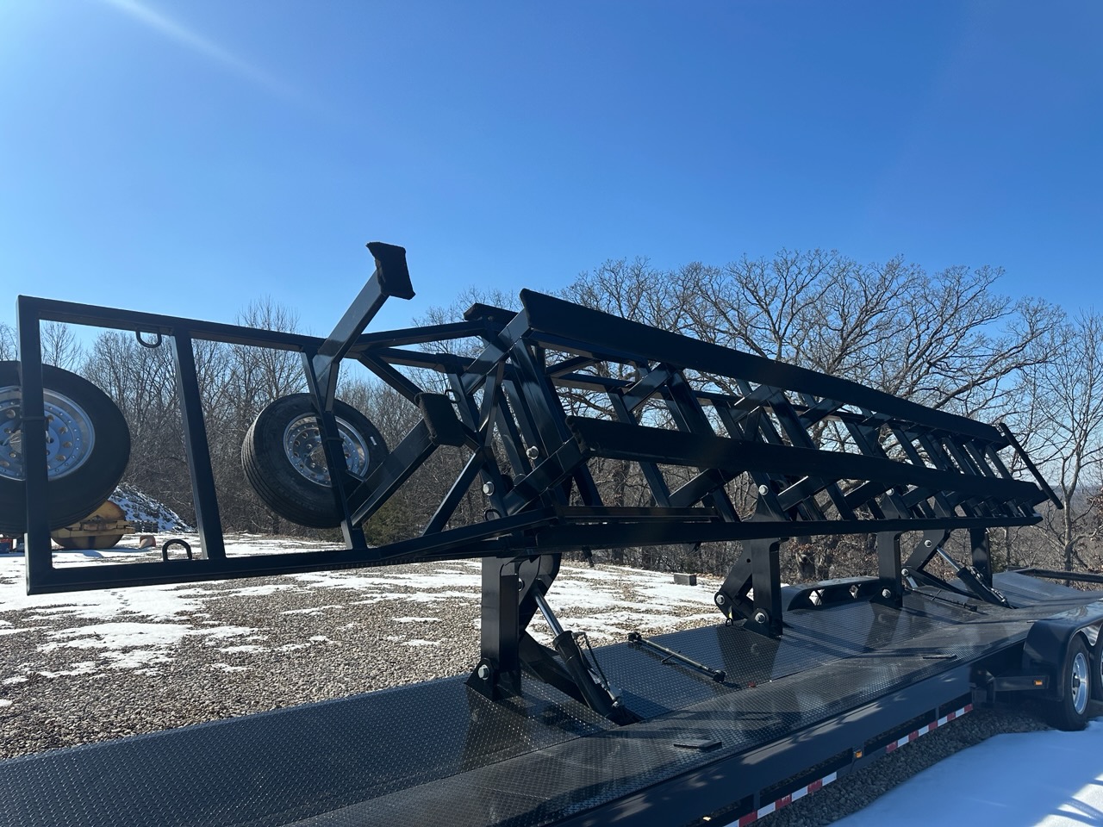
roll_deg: +3.0
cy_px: 414
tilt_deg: +11.0
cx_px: 552
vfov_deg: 56.8
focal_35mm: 24
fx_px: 765
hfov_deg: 71.6
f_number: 1.78
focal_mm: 6.86
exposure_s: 1/5000
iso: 80
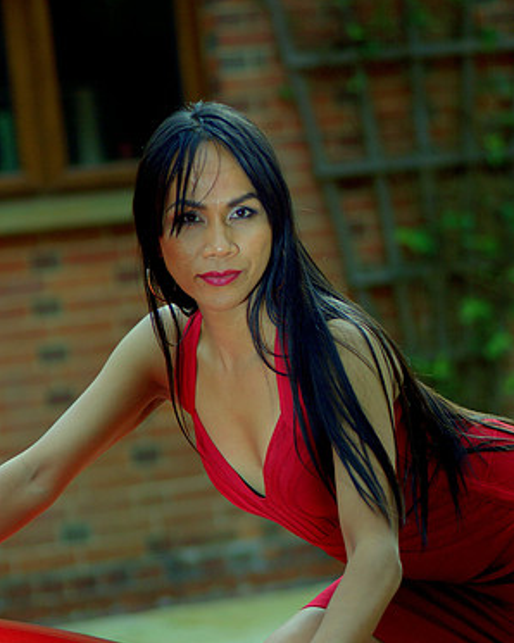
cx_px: 258
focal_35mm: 170
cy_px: 383
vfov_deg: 11.4
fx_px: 3235
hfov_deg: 9.1
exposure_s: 1/2000
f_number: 2.8
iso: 100
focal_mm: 100
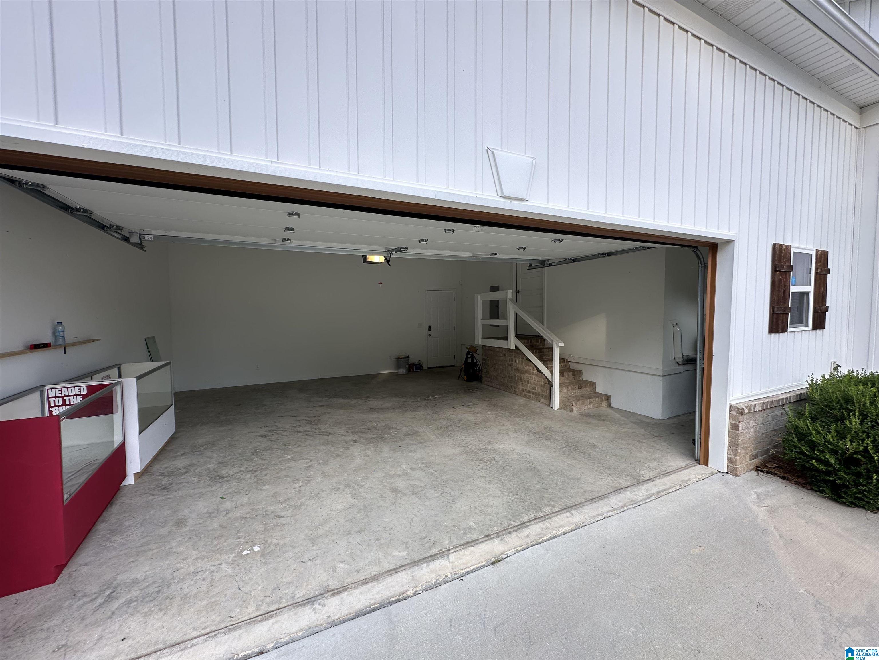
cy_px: 330
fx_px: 356
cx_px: 440
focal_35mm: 14
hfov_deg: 102.1
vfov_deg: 85.7
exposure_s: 1/99
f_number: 2.2
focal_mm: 2.22
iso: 40
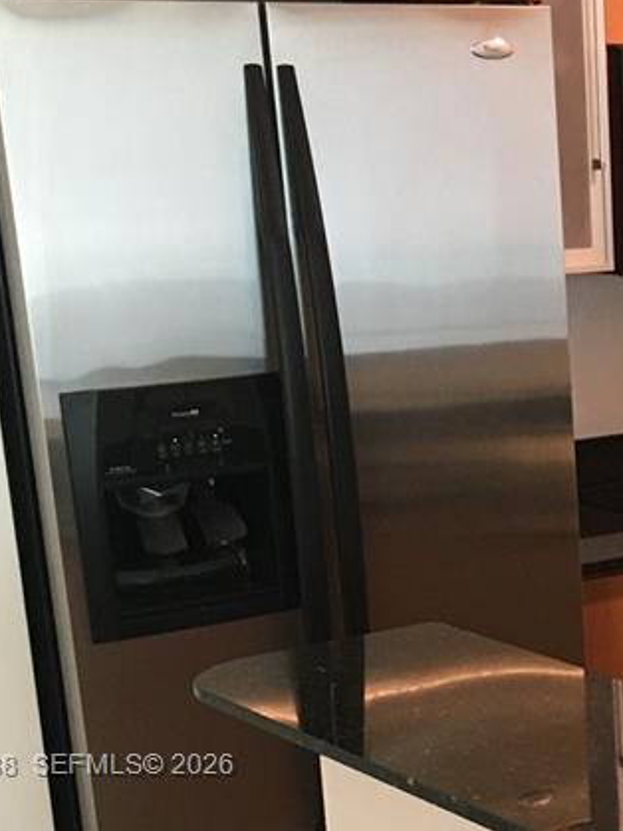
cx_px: 760
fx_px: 1993
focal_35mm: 83
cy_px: 768
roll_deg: +1.0
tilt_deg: -18.0
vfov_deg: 22.9
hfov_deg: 16.9
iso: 100
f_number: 2.2
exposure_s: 1/30
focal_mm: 4.15
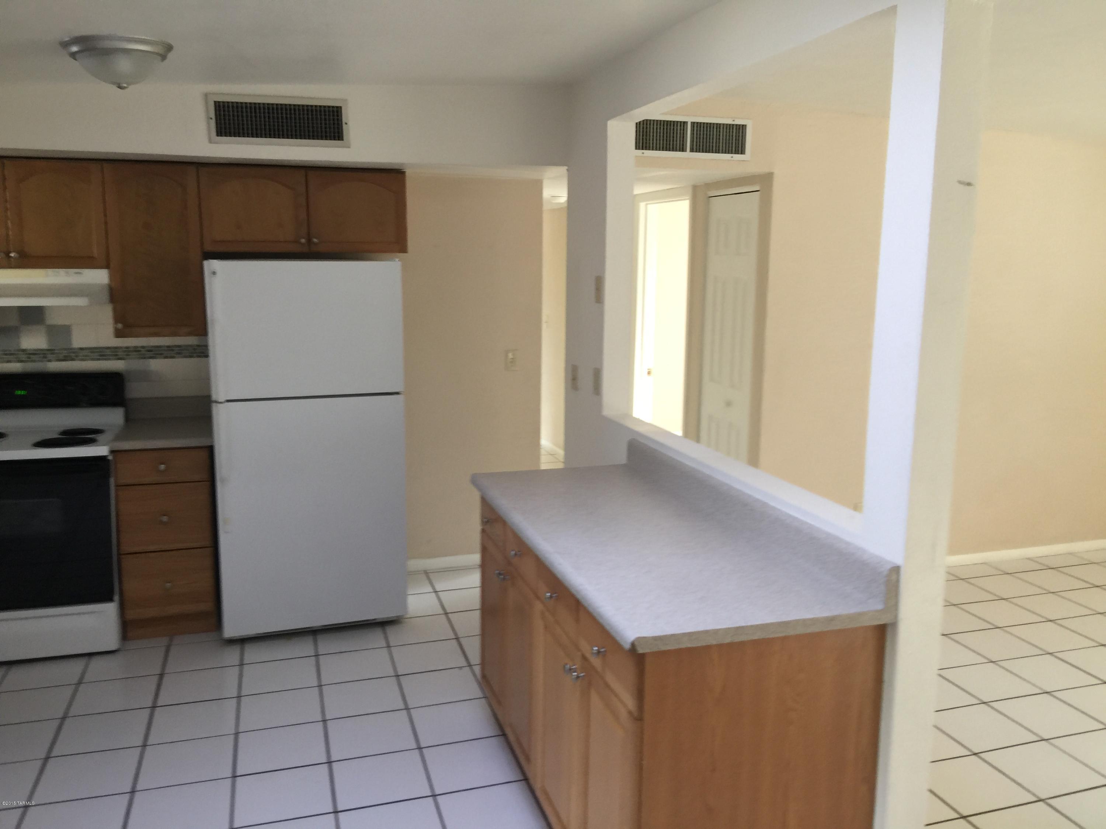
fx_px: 927
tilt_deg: -11.9
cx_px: 553
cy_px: 414
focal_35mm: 29
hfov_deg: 61.7
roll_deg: -1.0
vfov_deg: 48.2
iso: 32
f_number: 2.2
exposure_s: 1/15
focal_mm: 4.15
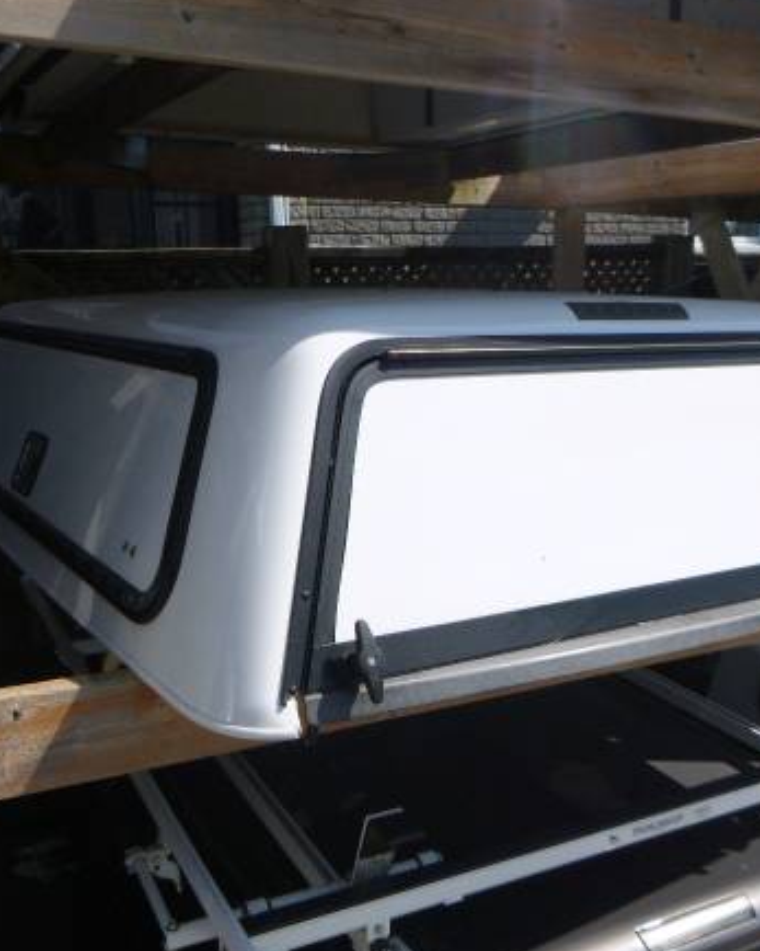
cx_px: 405
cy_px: 511
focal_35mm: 36
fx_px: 1013
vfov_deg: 50.2
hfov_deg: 41.1
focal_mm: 4.5
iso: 100
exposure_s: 1/640
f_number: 3.9
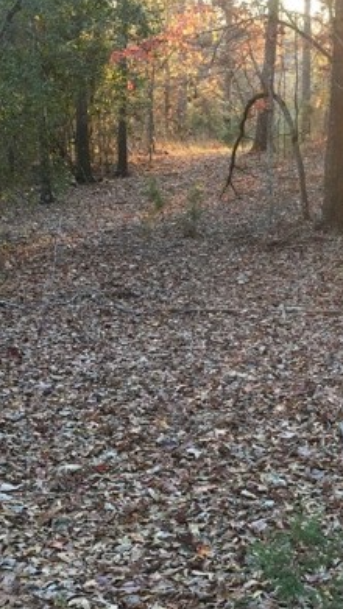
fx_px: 1002
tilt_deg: -18.5
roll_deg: -2.2
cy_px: 438
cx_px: 223
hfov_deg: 19.4
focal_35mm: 62
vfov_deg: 33.3
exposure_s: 1/15
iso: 25
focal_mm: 4.15
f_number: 2.2
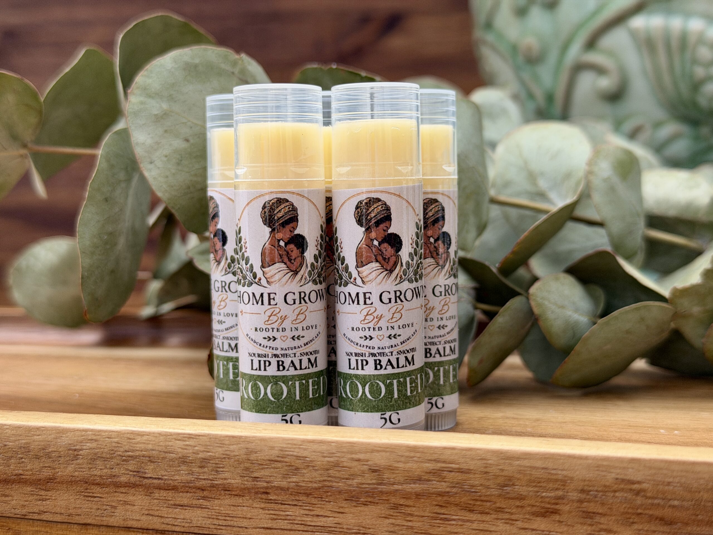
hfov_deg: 39.7
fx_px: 989
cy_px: 268
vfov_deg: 30.3
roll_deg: -0.2
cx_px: 356
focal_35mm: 48
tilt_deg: -2.1
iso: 64
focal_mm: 6.76
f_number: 1.78
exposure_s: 1/1883
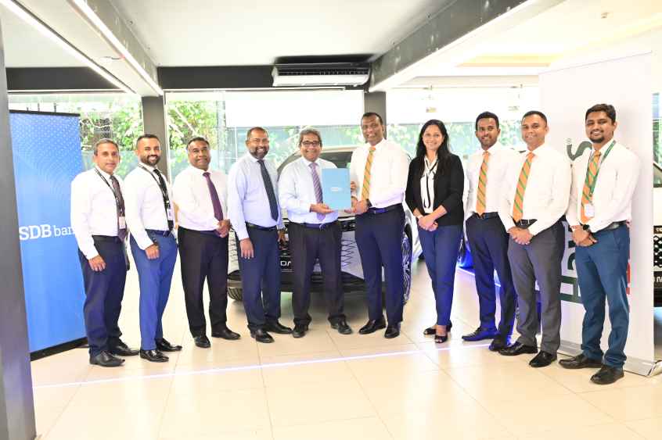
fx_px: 579
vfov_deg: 41.7
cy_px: 220
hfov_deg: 59.5
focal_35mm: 32
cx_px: 331
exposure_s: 1/200
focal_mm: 31.5
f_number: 4
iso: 1600
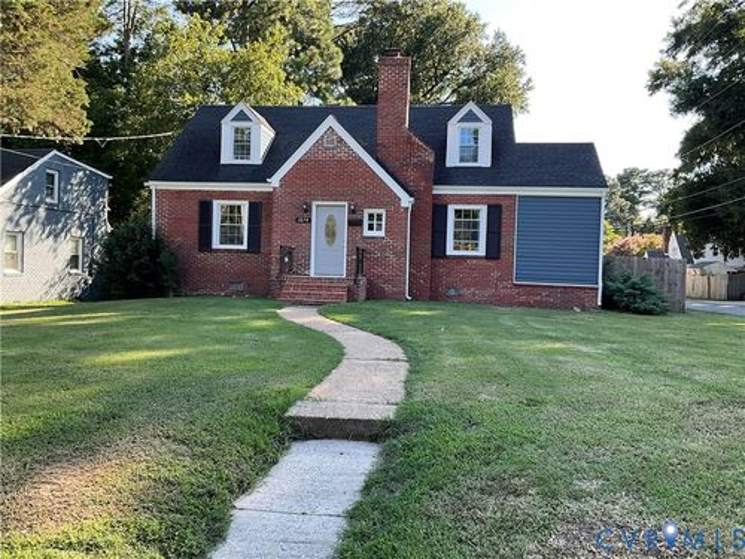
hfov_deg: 61.7
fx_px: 624
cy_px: 280
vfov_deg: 48.2
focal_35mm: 29
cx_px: 372
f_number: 1.8
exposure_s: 1/193
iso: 16
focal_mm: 3
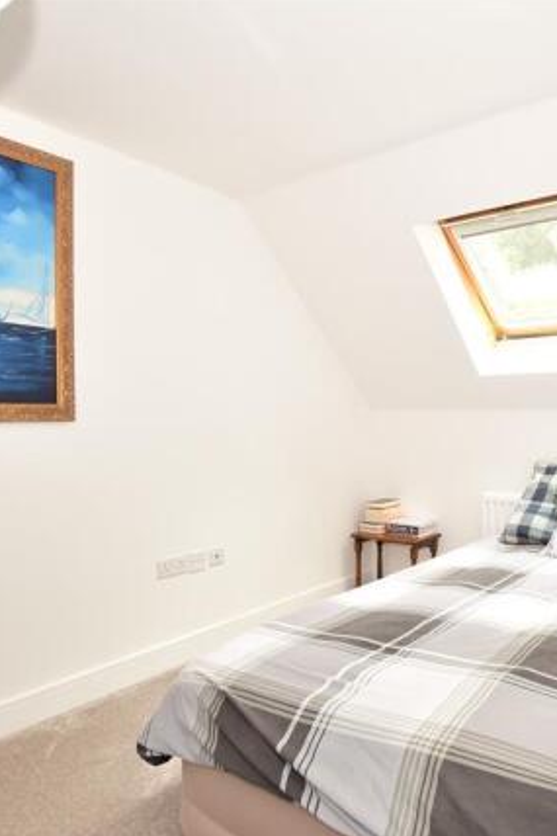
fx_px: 534
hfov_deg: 52.7
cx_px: 416
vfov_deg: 76.1
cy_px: 423
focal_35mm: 23
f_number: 8
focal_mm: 10
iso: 500
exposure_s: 1/60
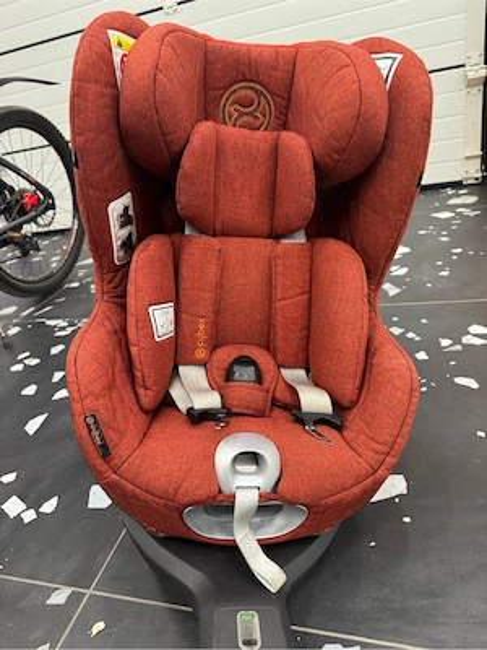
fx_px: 450
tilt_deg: -25.3
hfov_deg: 56.8
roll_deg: +11.8
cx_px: 244
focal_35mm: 24
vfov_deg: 71.6
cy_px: 325
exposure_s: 1/60
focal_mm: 6.76
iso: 500
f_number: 1.78
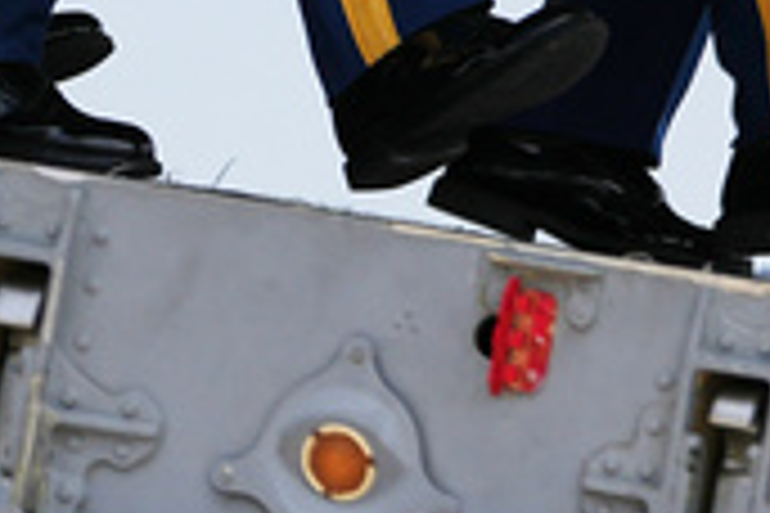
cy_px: -873
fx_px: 16682
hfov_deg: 2.6
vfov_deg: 1.8
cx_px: 1157
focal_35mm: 780
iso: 80
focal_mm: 130
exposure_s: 1/3200
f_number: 2.8
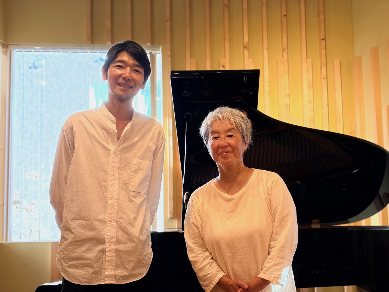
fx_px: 584
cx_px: 194
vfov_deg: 28.0
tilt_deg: +7.6
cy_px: 146
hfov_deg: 36.8
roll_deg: +1.4
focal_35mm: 52
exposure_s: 1/100
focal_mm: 5.96
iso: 125
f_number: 1.6
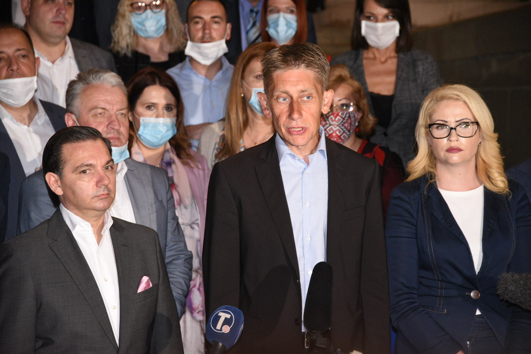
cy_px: 177
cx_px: 266
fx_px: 1327
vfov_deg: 15.2
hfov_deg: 22.6
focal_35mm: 90
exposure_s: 1/80
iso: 2500
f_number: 4
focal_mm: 90
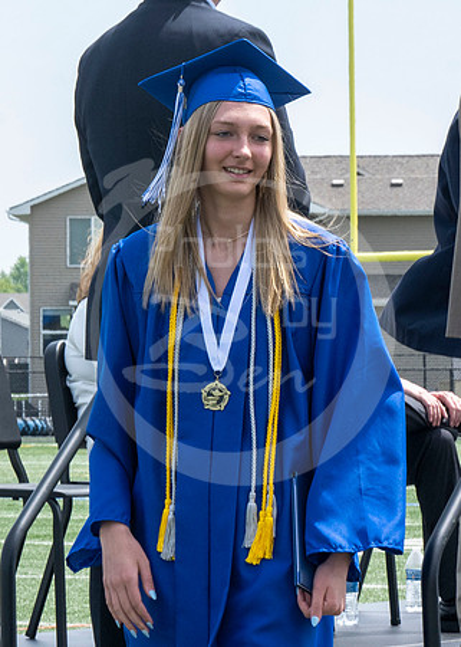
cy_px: 195
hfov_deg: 5.6
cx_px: 11
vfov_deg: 7.9
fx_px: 4680
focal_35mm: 255
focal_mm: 70
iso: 200
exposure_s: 1/250
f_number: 13
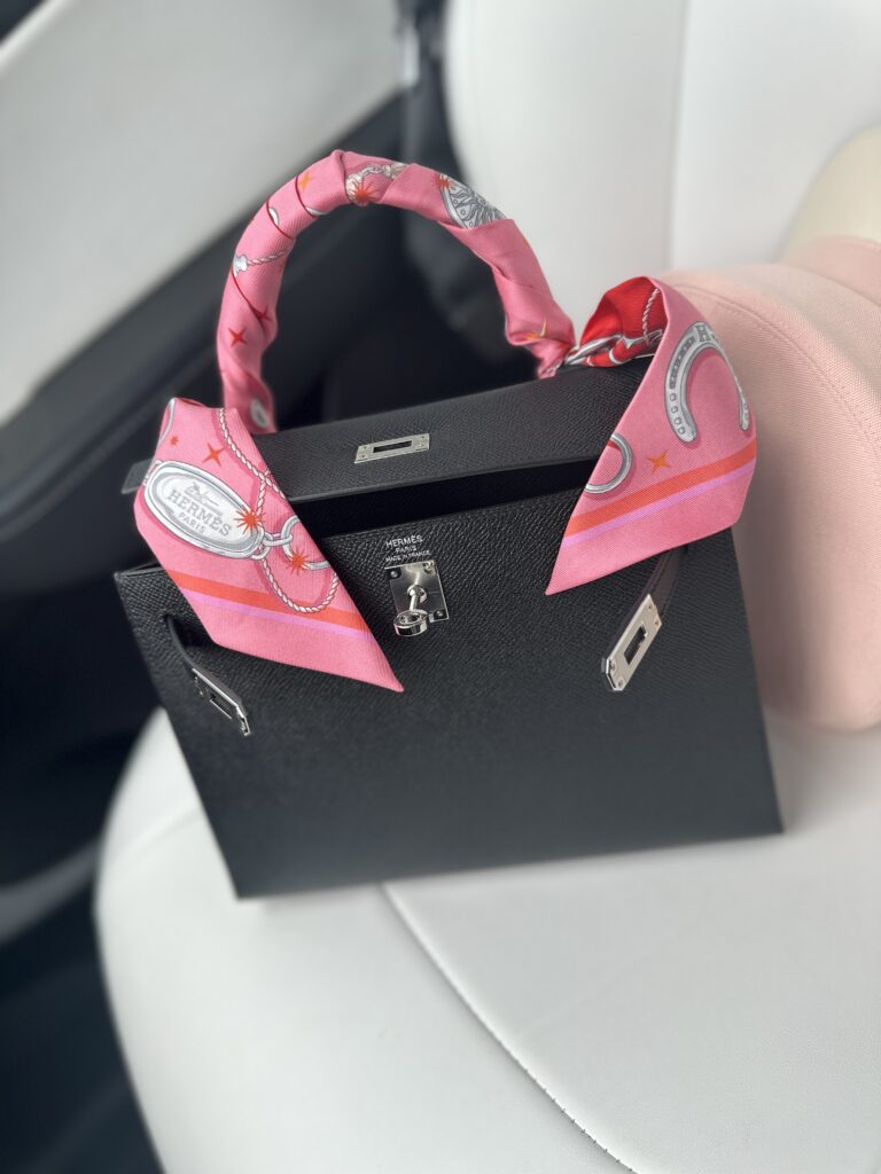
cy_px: 587
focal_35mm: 24
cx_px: 440
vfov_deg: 71.6
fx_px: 814
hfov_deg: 56.8
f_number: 1.78
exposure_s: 1/276
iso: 80
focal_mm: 6.86
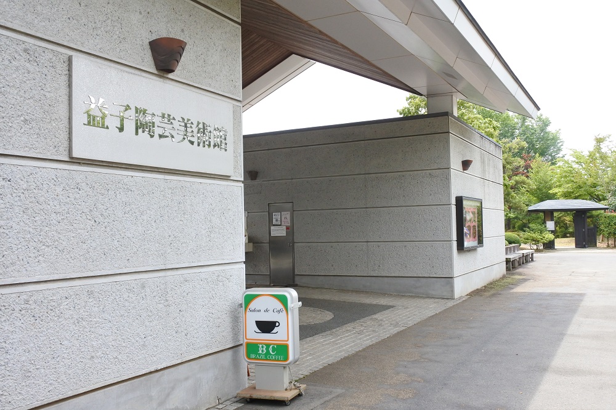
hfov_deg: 55.8
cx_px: 308
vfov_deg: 38.9
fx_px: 582
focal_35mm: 34
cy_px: 205
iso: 800
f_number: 4.5
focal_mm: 12.6
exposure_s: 1/1000
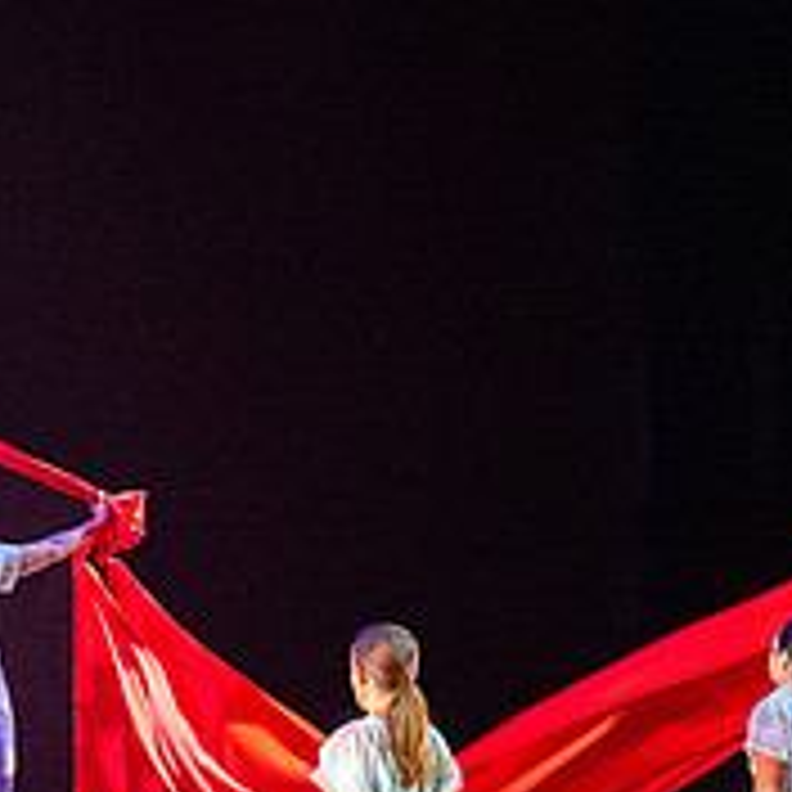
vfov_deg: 11.1
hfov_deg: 10.9
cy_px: 268
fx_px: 4064
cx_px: -139
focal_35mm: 157
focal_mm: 43
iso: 2000
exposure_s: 1/250
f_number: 2.8
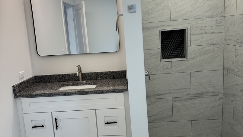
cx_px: 121
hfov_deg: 52.8
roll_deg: +4.4
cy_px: 80
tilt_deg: -11.1
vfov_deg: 31.1
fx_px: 245
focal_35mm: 38
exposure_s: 1/120
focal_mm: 5.96
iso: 100
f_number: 1.6
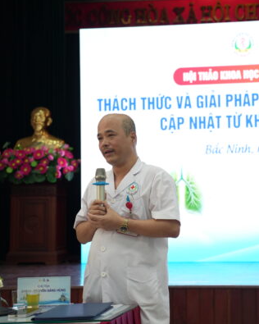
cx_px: 209
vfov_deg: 26.1
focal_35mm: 73
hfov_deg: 20.7
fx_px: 699
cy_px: 166
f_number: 3.5
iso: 400
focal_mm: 48
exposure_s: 1/50
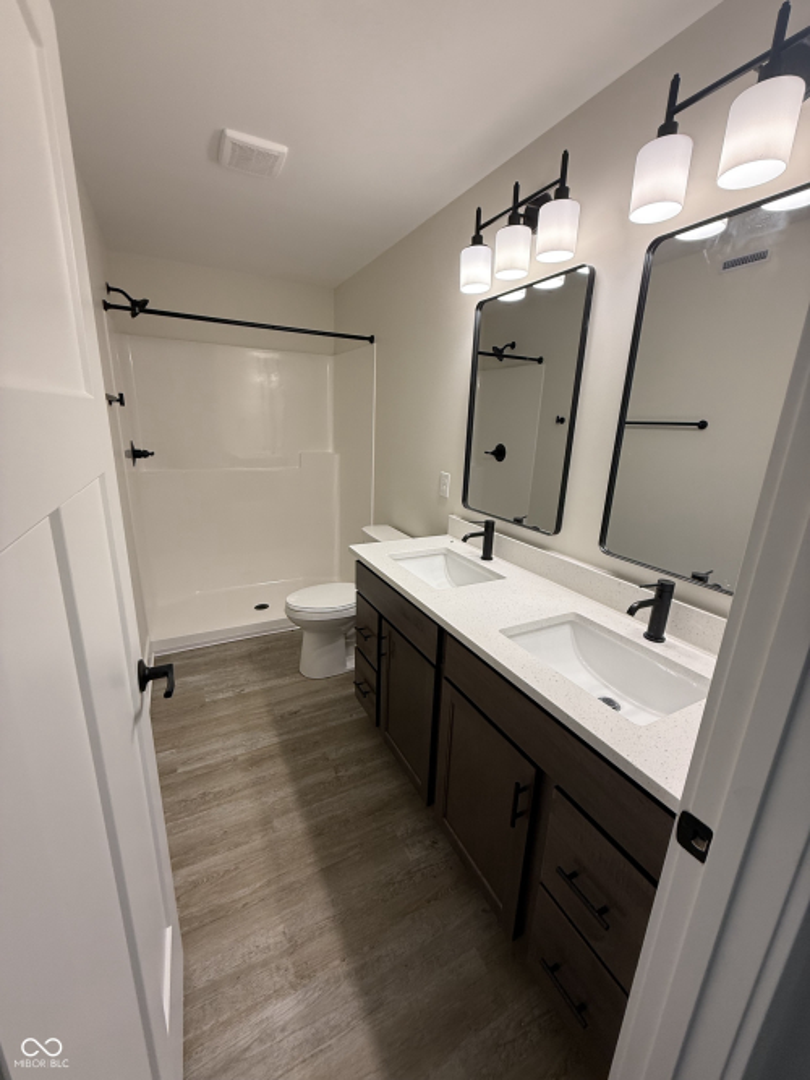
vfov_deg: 102.1
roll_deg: -3.1
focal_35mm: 14
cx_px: 405
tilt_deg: -16.9
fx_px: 437
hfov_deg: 85.7
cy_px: 540
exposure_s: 1/120
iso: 125
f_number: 2.2
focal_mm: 2.22
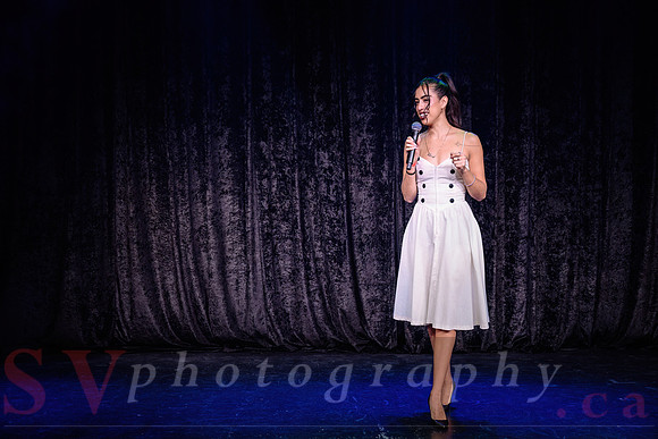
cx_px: 329
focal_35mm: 53
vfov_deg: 25.5
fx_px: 969
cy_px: 220
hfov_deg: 37.5
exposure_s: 1/320
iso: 800
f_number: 3.5
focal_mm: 53
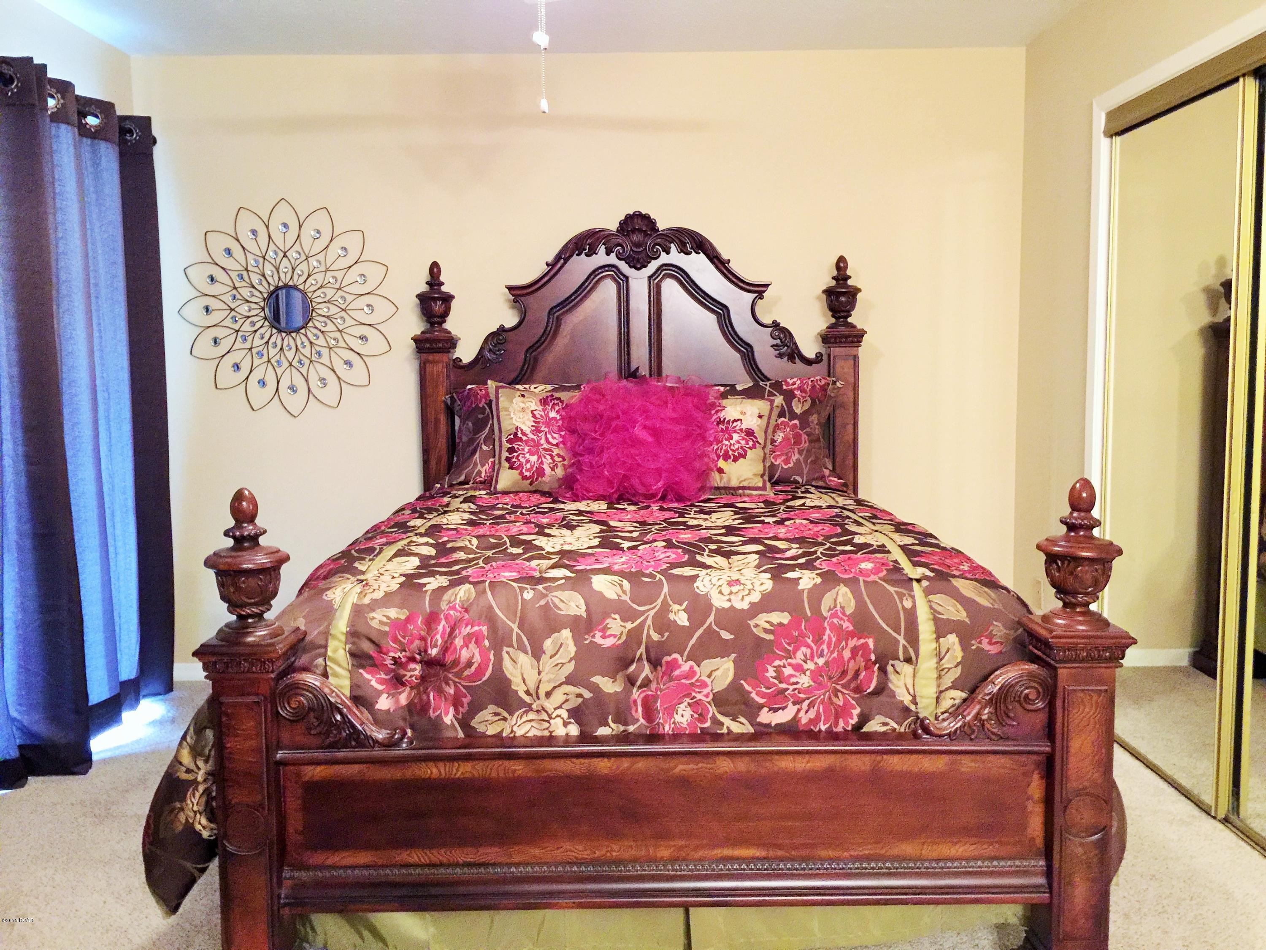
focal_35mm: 29
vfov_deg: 48.2
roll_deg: -0.4
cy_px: 475
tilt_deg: -5.9
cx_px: 633
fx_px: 1061
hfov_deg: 61.7
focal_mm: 4.15
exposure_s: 1/4
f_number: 2.2
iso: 100
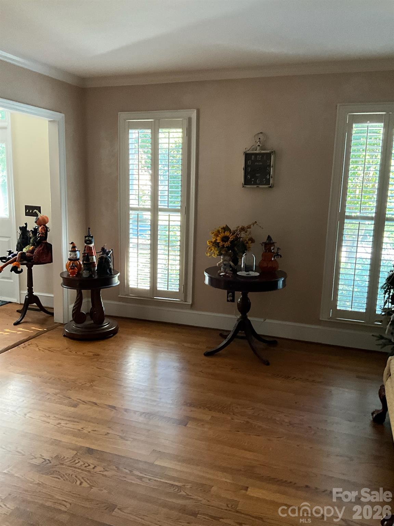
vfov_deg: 61.7
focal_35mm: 29
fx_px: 440
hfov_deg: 48.2
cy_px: 263
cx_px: 197
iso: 320
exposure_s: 1/41
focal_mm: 3
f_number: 1.8
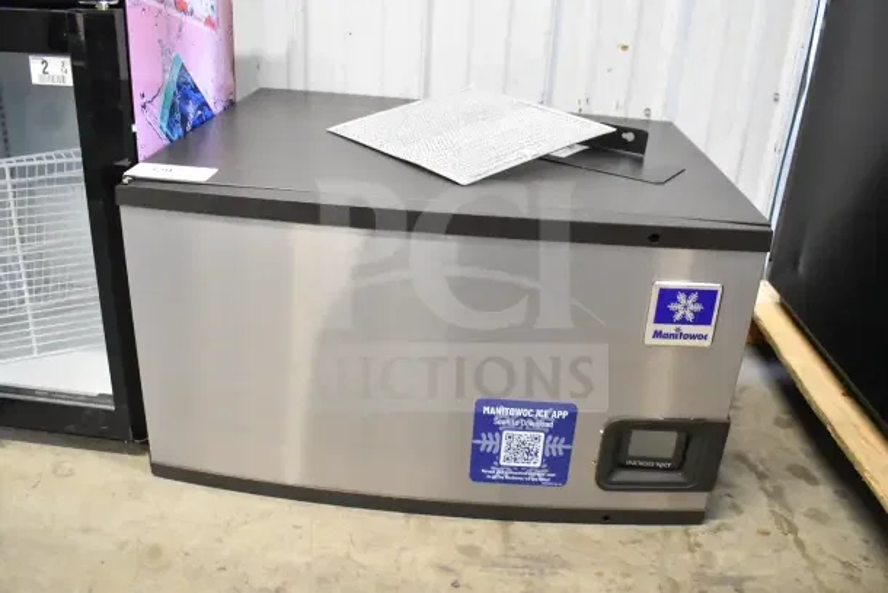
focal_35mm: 32
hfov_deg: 59.5
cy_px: 296
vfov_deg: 41.7
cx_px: 444
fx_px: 777
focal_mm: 21
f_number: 4.5
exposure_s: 1/80
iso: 6400
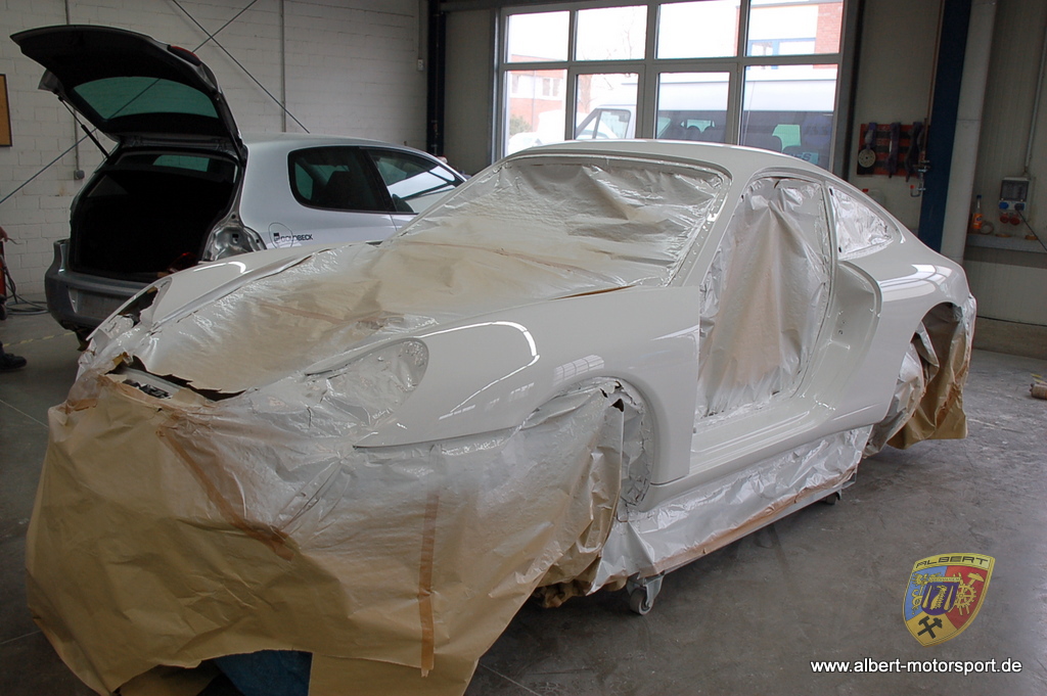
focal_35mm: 34
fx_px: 1003
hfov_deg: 55.1
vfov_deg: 38.3
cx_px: 524
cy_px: 348
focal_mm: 23
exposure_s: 1/80
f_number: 4.5
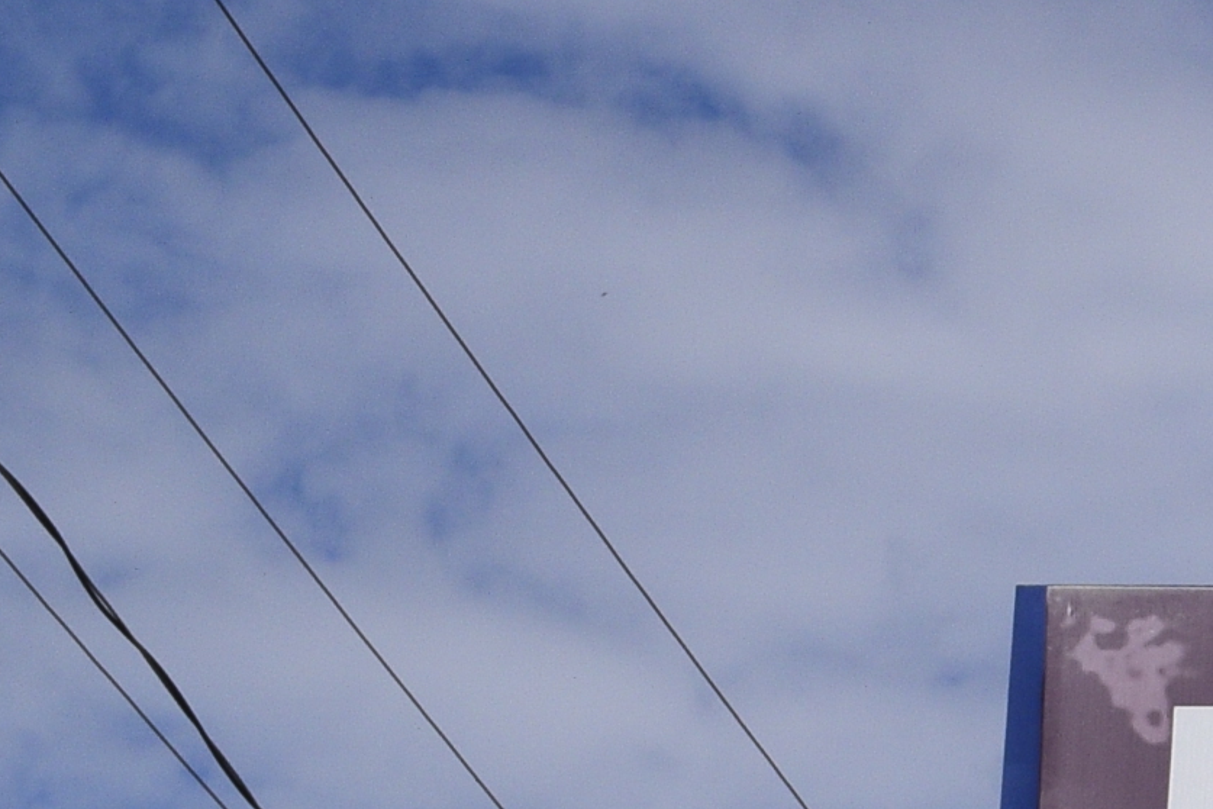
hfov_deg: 7.9
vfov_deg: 5.8
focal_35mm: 234
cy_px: 1445
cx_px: 3222
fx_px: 7873
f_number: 11
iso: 200
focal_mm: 29
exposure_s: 1/500
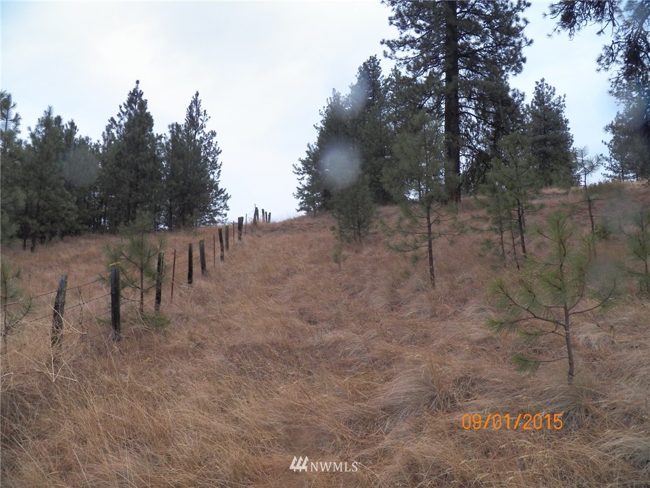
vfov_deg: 49.7
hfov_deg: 63.4
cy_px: 244
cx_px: 325
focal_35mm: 28
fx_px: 526
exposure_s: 1/200
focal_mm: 4.9
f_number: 3.6
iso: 125
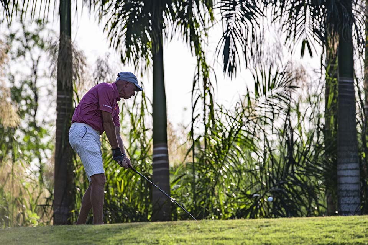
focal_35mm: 400
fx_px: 4089
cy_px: 122
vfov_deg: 3.4
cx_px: 184
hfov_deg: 5.2
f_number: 5.6
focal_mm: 400
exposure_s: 1/2000
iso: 110
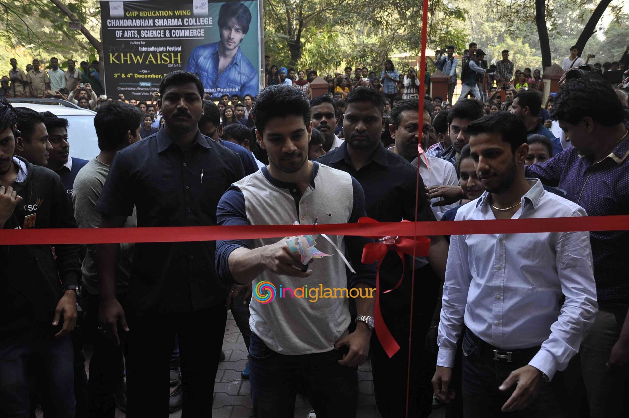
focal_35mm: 36
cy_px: 209
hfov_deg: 53.2
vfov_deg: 36.8
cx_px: 314
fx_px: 628
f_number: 5.6
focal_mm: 24
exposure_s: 1/200
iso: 400
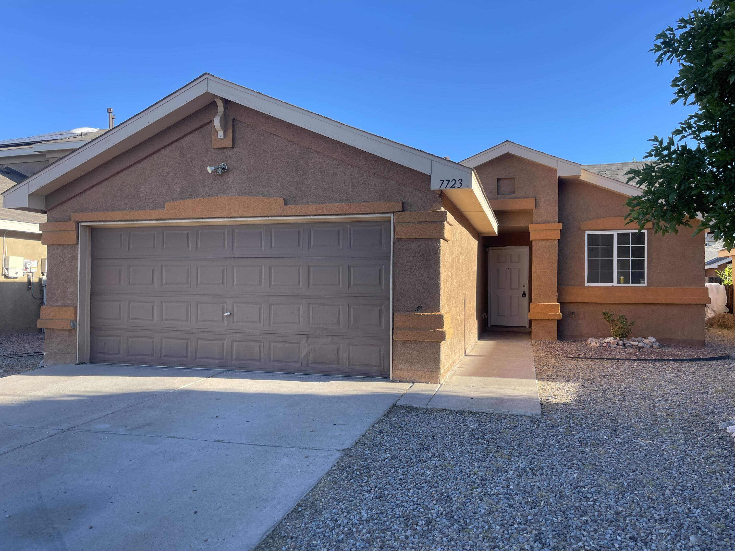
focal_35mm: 25
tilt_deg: +1.2
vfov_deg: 54.9
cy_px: 276
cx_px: 368
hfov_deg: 69.4
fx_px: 531
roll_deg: -1.0
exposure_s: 1/1011
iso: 32
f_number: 1.6
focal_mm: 5.1
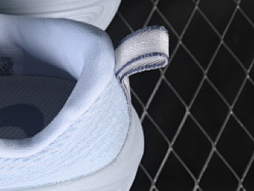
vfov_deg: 6.4
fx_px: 1702
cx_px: -121
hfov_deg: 8.4
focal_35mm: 232
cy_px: 49
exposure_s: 1/80
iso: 160
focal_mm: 50
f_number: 7.1
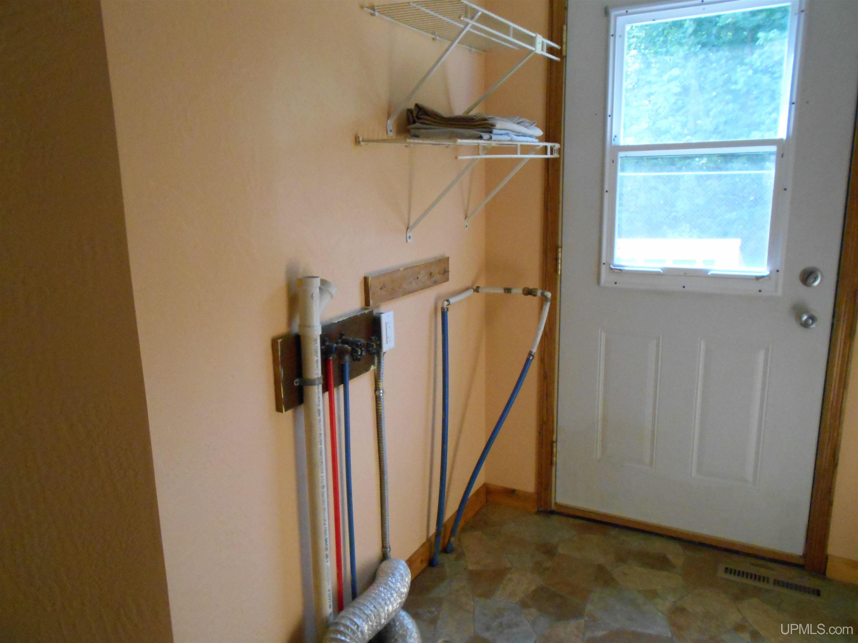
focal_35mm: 26
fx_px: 644
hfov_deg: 67.3
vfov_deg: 53.1
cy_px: 322
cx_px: 429
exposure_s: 1/200
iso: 800
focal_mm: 4.6
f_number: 3.2
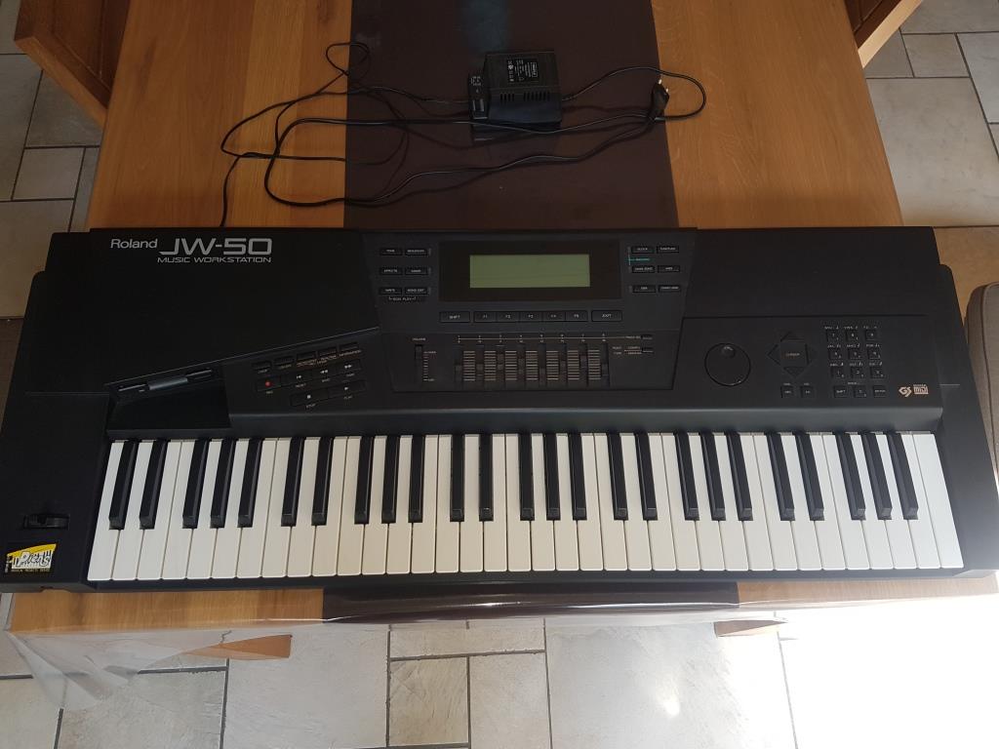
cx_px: 500
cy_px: 374
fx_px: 750
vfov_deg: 53.1
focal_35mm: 26
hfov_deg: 67.3
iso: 50
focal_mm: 4.2
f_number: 1.7
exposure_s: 1/100
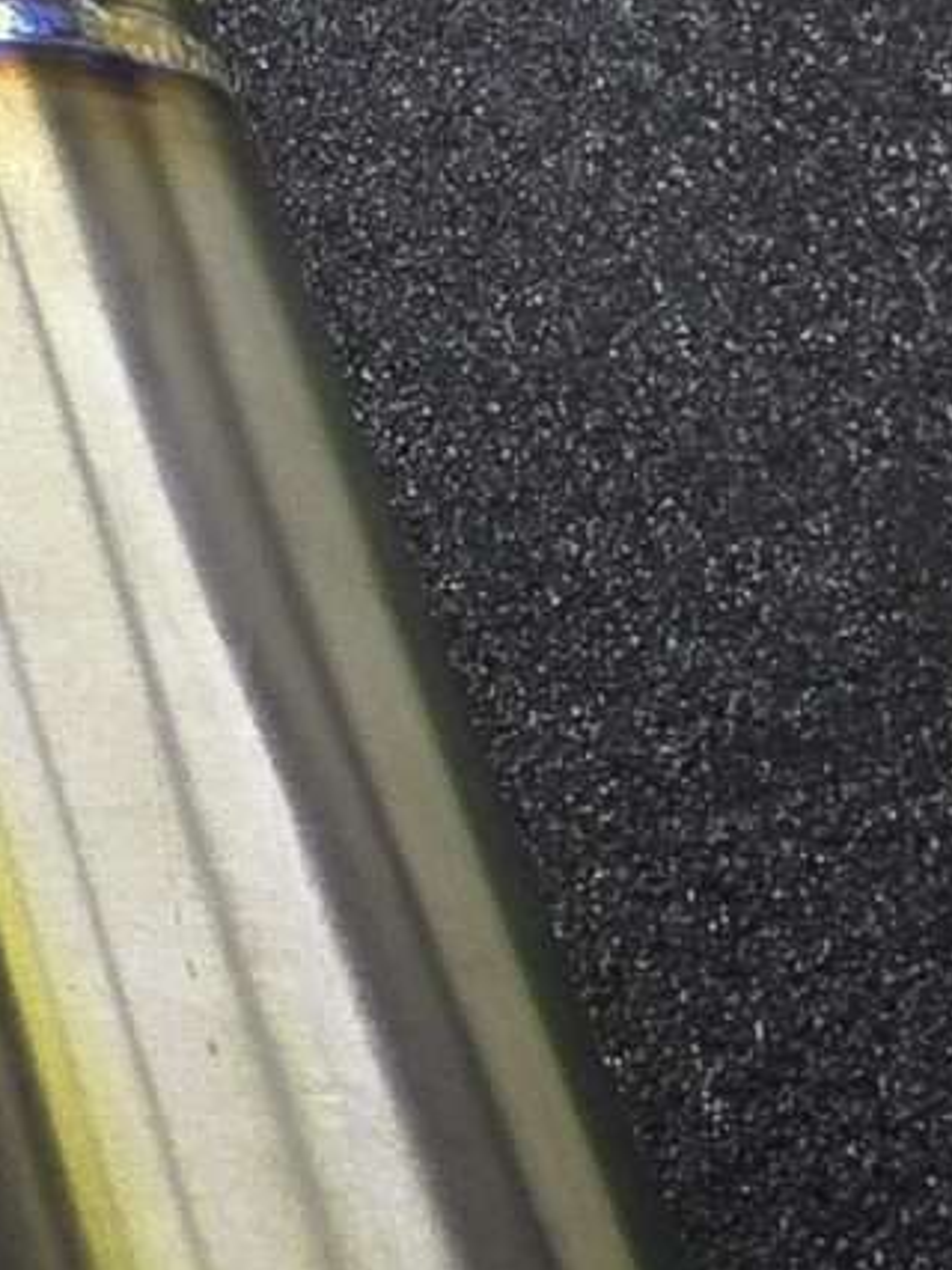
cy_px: -1240
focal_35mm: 78
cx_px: -1865
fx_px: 2862
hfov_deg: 11.5
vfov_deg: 17.8
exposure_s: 1/120
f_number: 2.2
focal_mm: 2.2
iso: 64
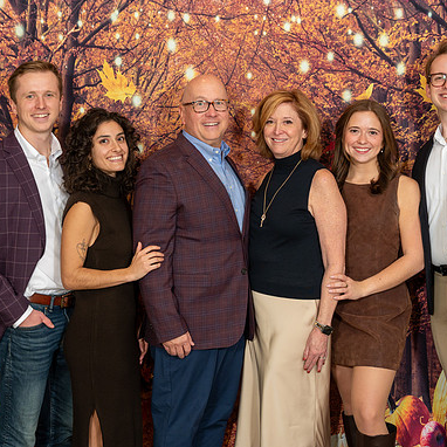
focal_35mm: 71
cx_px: 248
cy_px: 222
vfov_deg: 24.3
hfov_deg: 24.3
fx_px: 1037
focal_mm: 55
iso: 800
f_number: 5.6
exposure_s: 1/80
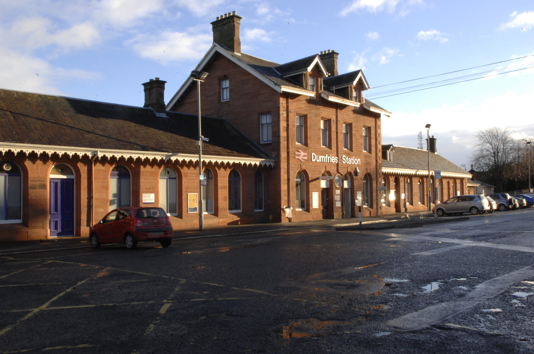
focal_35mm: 34
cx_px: 267
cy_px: 177
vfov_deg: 38.3
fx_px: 511
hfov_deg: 55.2
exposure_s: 1/30
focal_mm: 23
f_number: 22
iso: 400
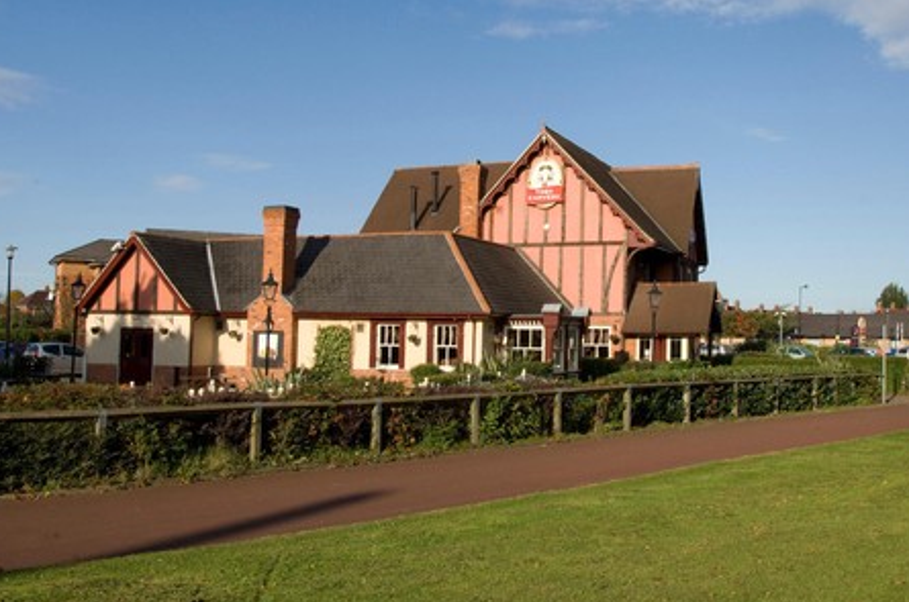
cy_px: 280
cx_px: 513
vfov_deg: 34.9
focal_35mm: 38
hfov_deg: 50.6
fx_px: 958
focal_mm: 22
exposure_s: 1/160
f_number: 11
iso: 200
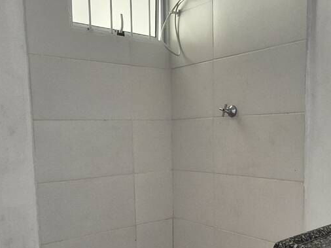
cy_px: 175
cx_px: 185
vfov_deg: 38.0
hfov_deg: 50.0
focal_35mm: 37
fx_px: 354
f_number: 2.2
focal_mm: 2.2
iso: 320
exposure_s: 1/60
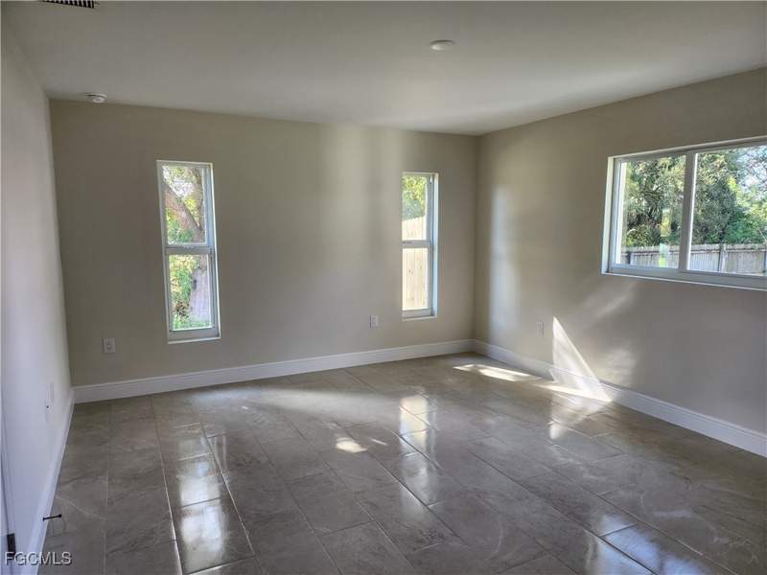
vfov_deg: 56.8
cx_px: 384
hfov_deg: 71.6
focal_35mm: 24
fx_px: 532
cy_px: 288
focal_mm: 5
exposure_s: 1/120
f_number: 1.8
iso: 125
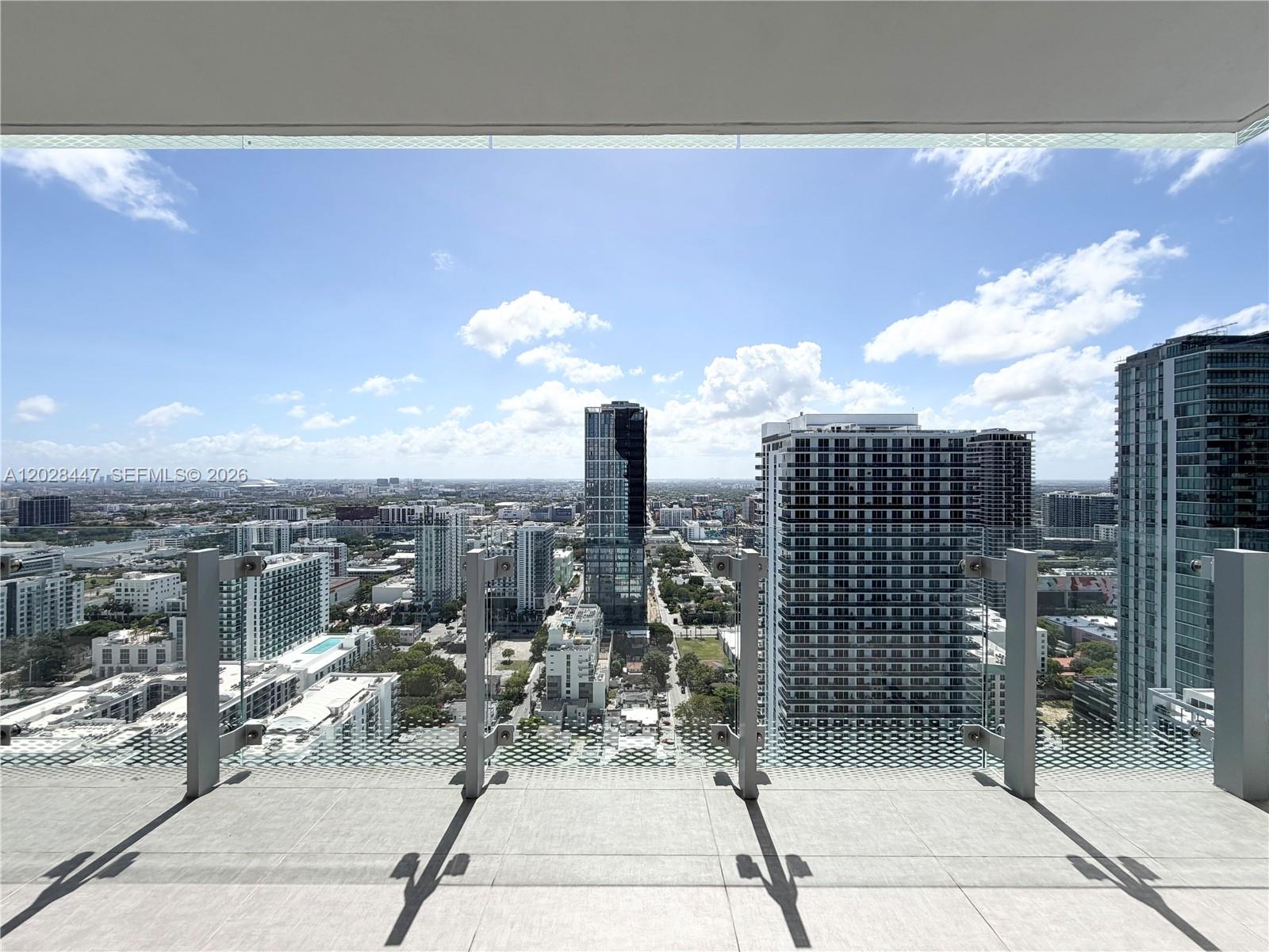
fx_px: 513
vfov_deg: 85.7
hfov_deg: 102.1
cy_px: 476
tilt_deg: +0.3
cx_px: 634
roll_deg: +0.1
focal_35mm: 14
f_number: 2.2
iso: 20
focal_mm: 2.22
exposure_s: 1/1572
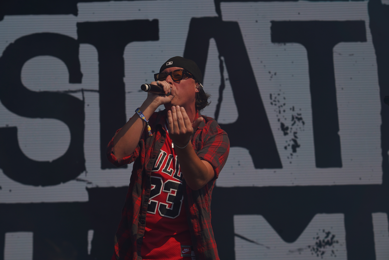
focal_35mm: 105
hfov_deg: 19.5
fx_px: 1134
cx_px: 194
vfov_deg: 13.0
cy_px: 130
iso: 100
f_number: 8
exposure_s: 1/640
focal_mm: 105
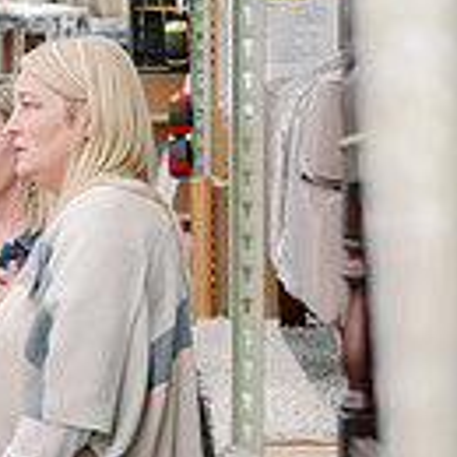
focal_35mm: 189
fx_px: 2823
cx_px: -376
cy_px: 524
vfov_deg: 9.2
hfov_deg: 8.9
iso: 2000
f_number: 2.8
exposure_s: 1/250
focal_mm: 50
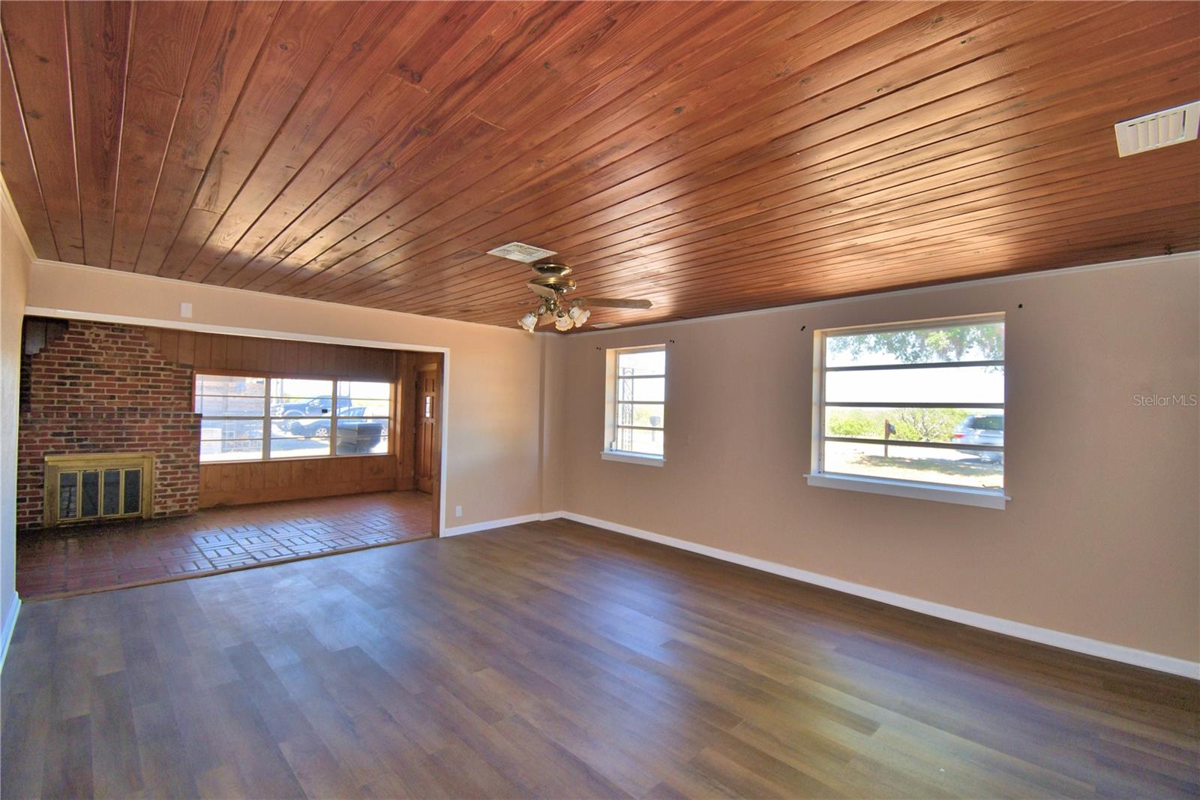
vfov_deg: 77.3
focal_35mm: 15
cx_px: 600
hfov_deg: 100.4
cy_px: 400
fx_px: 500
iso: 100
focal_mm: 10
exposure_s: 1/100
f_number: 4.5
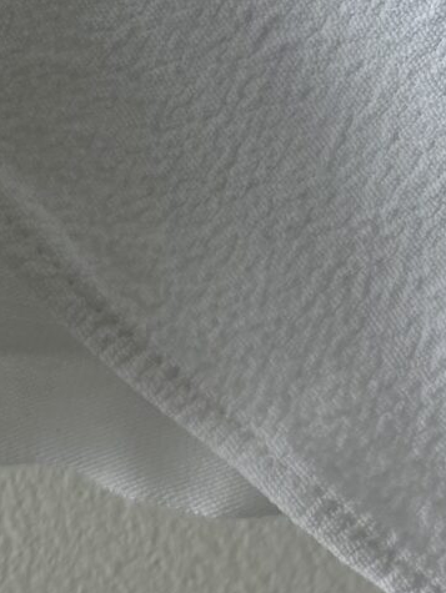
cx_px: -184
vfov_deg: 17.5
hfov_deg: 12.7
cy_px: 337
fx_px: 1921
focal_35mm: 112
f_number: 1.5
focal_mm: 5.7
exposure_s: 1/147
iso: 32
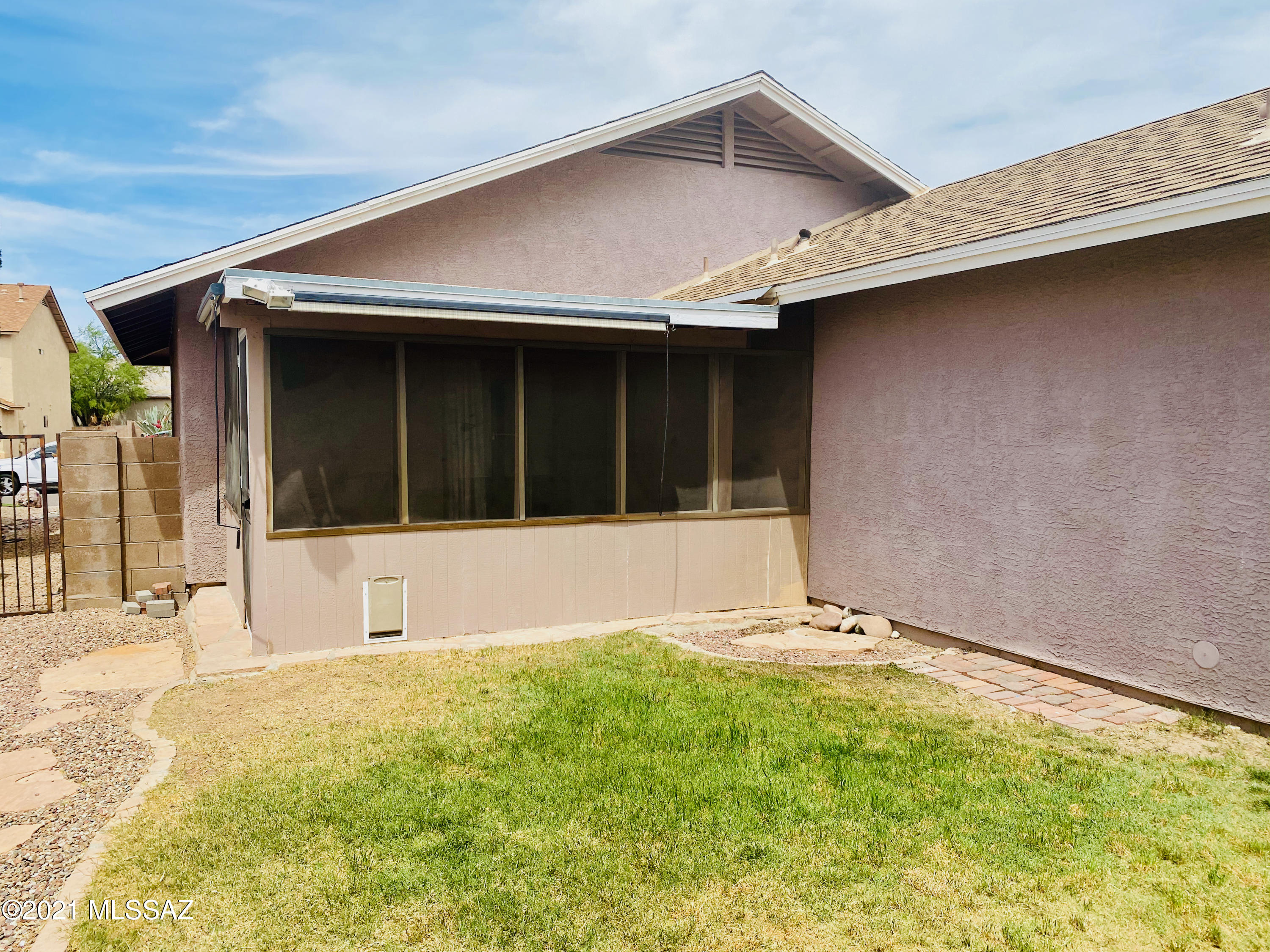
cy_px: 476
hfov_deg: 67.3
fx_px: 954
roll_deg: -0.1
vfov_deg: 53.1
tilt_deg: -4.1
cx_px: 635
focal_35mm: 26
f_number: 1.8
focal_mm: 4.25
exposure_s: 1/2625
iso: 32
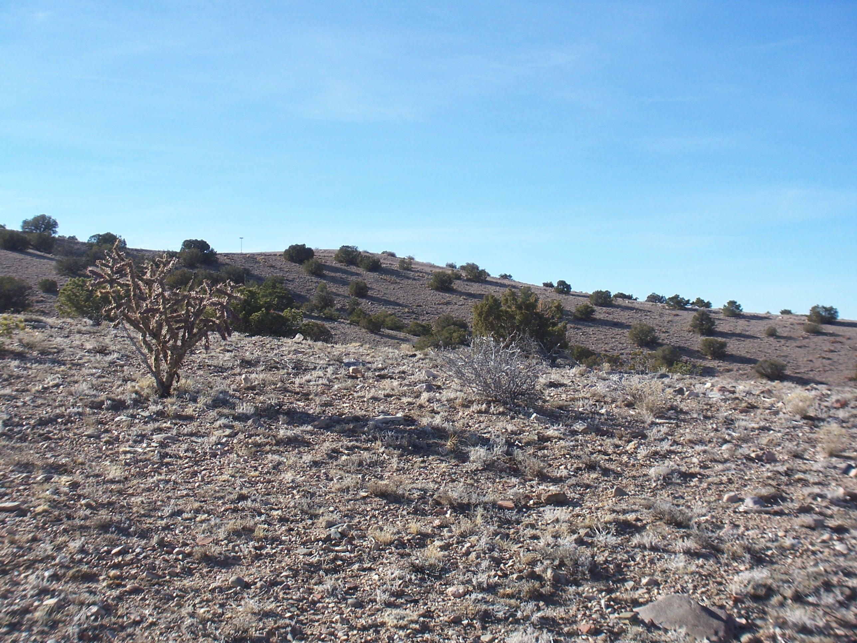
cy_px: 322
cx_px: 428
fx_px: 1213
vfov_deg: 29.7
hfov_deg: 38.9
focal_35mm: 49
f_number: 4
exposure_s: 1/500
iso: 64
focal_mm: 8
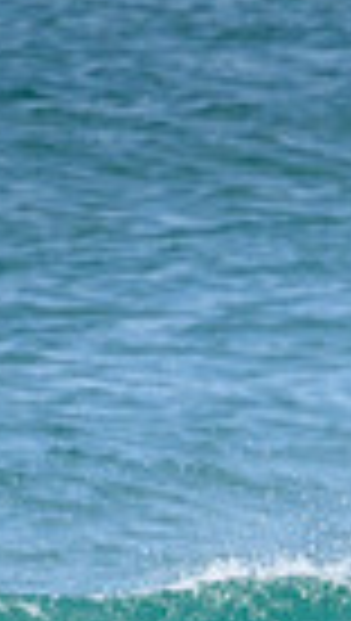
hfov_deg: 0.3
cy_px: 835
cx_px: 477
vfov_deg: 0.6
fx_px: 57881
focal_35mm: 3511
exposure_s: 1/2000
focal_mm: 800
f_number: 11
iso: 1100
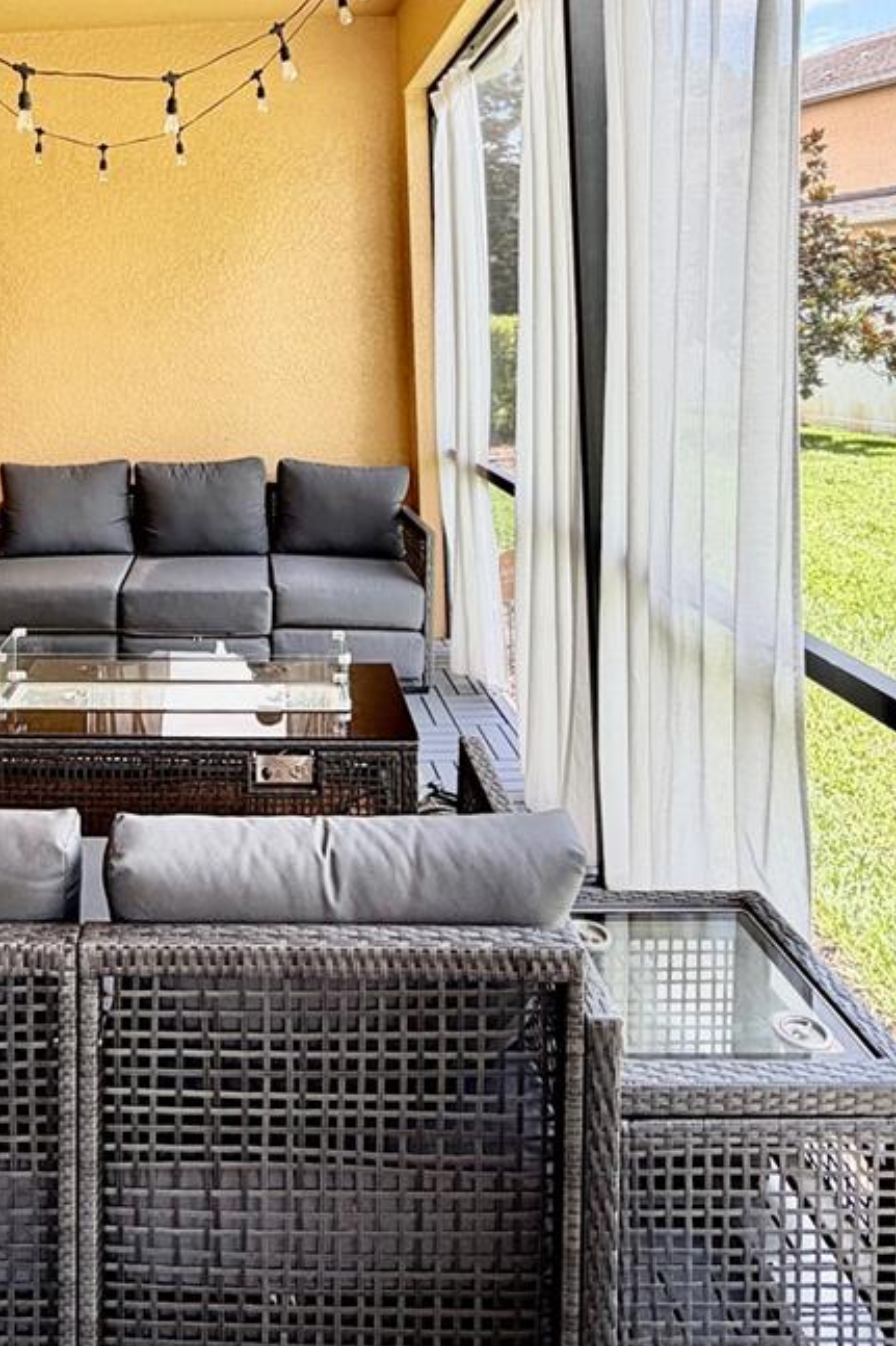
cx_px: 229
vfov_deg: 63.7
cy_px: 350
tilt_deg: +0.1
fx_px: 1008
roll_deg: +1.6
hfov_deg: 46.3
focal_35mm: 27
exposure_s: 1/121
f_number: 2.2
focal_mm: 2.22
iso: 50
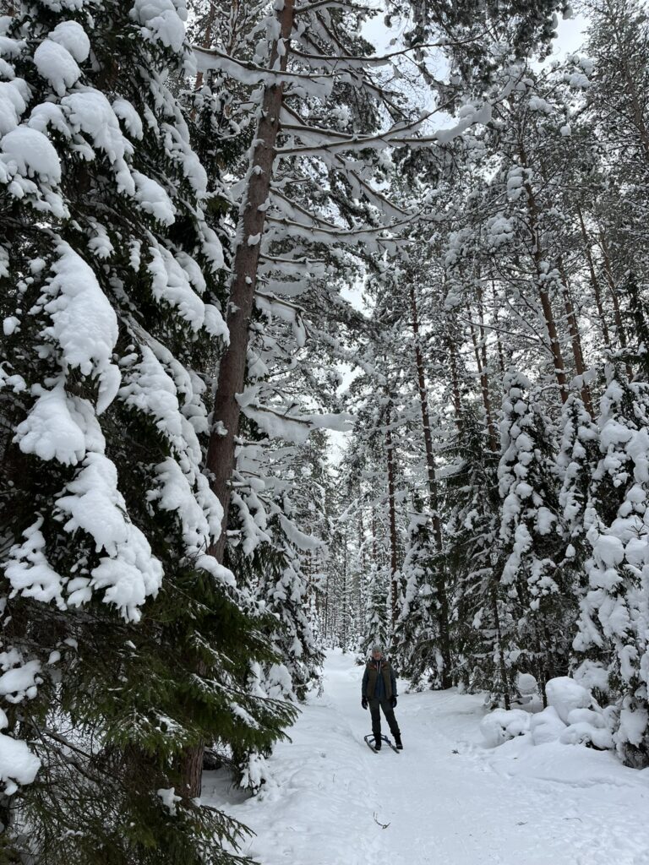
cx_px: 324
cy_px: 432
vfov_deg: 67.3
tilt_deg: +21.6
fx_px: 650
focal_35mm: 26
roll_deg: -0.7
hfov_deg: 53.1
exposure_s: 1/467
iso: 50
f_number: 1.6
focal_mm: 5.1
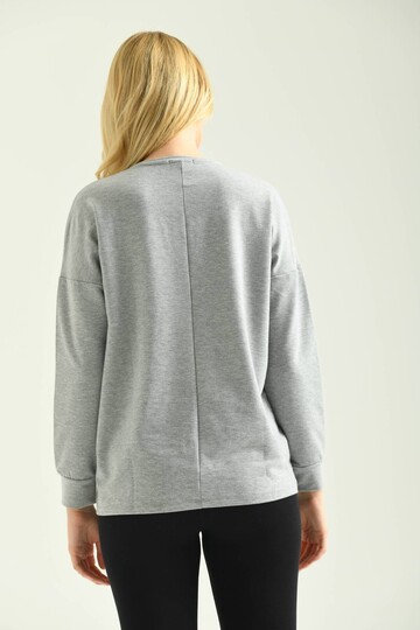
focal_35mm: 90
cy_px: 315
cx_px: 210
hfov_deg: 15.2
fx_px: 1575
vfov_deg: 22.6
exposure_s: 1/160
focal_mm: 90
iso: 125
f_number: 5.6
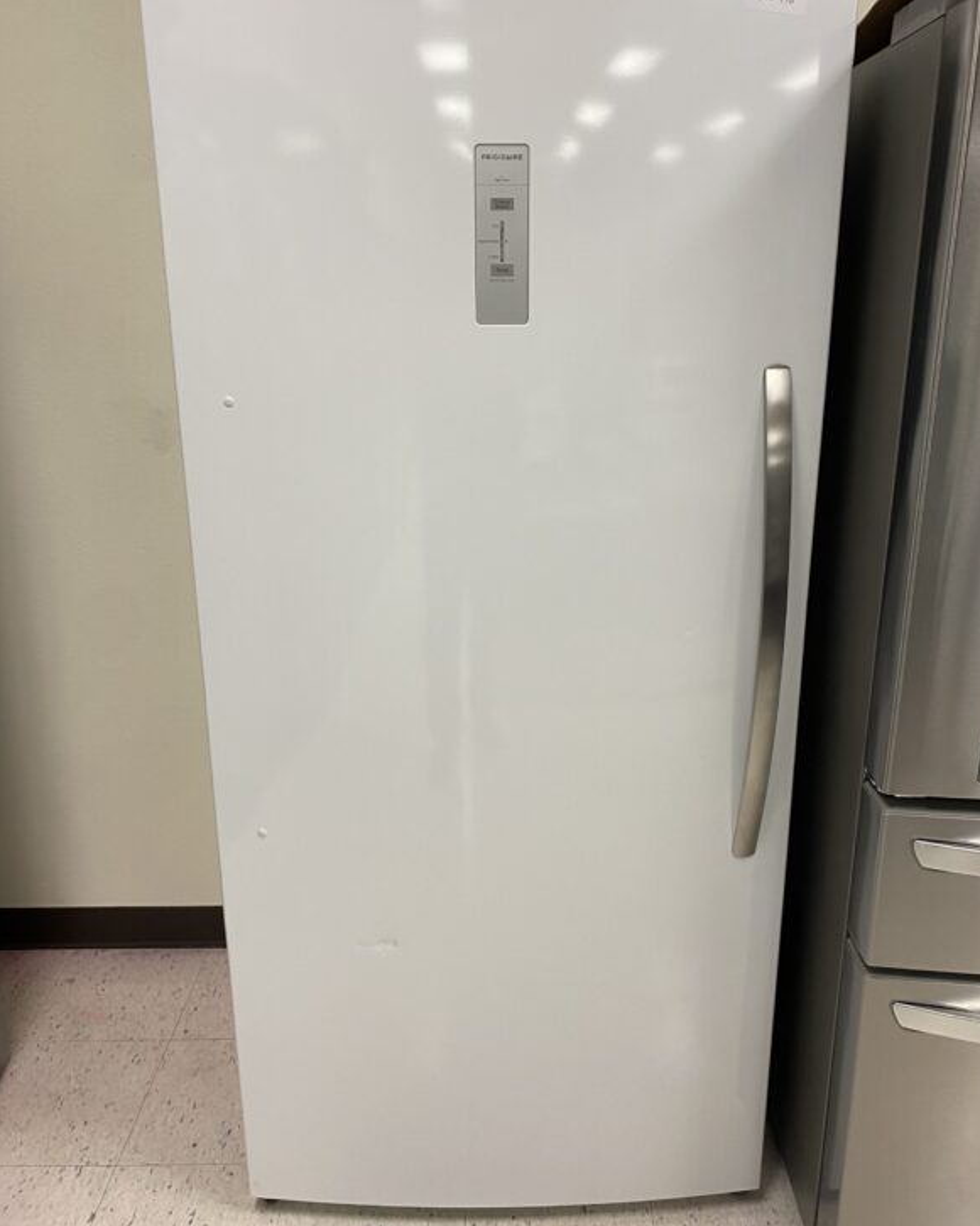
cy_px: 580
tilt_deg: -15.9
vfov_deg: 62.2
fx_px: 1015
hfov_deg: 51.5
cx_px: 504
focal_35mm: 28
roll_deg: -0.8
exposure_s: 1/67
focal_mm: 4.25
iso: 100
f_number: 1.8
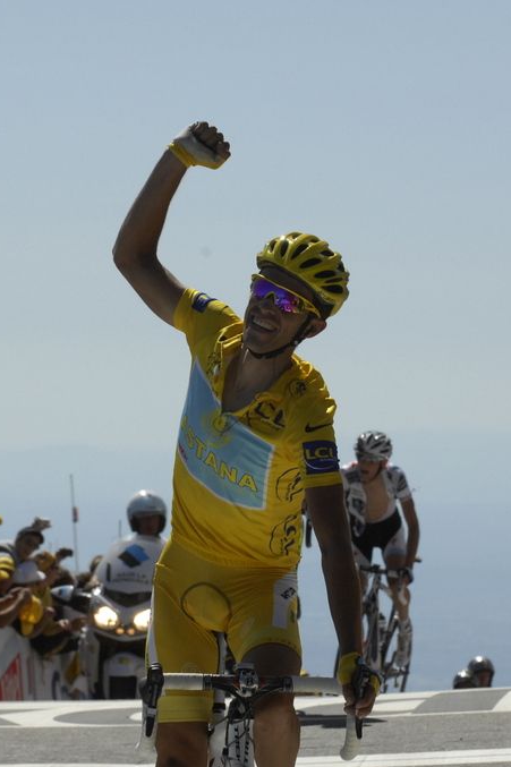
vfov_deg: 7.6
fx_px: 5794
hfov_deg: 5.0
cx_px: 188
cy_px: 384
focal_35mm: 272
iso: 400
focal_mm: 120
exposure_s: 1/800
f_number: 13
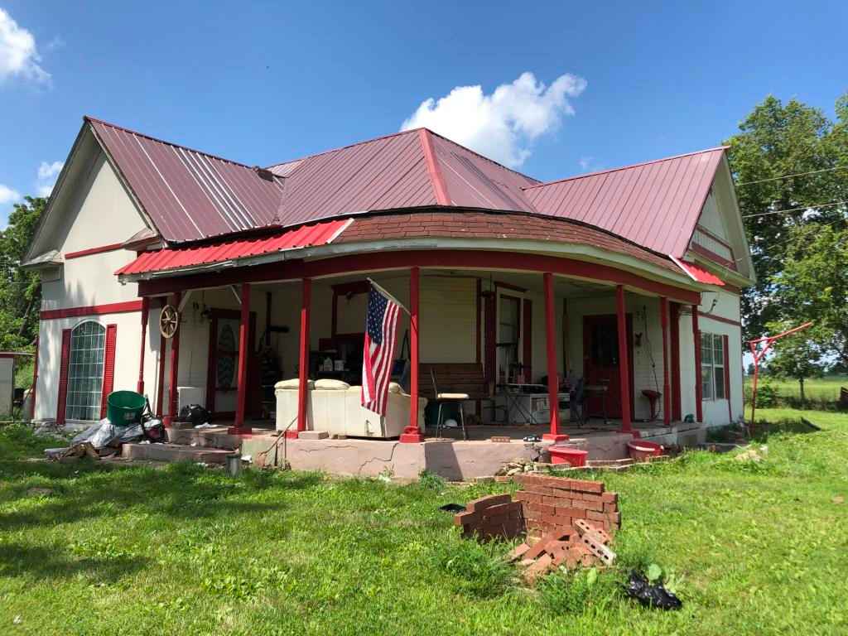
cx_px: 424
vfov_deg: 49.7
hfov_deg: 63.4
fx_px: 686
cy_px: 318
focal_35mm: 28
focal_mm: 4
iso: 20
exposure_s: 1/1297
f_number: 1.8
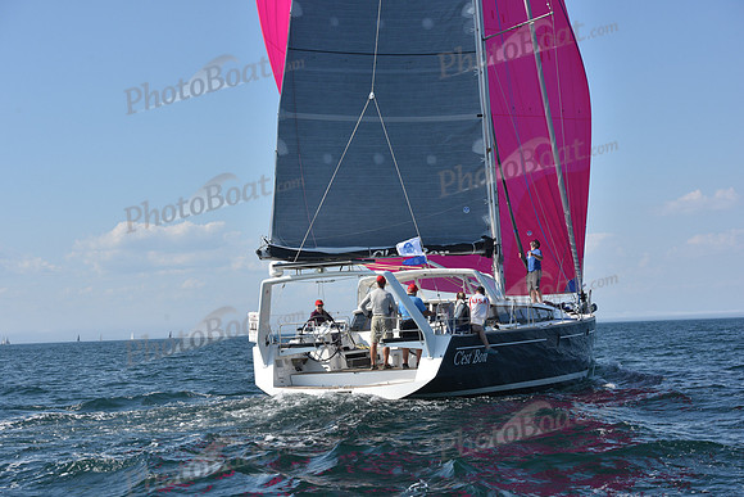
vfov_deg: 19.5
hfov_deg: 28.8
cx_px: 372
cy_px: 248
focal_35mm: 70
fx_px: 1447
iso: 320
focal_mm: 70
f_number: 9
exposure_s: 1/1250
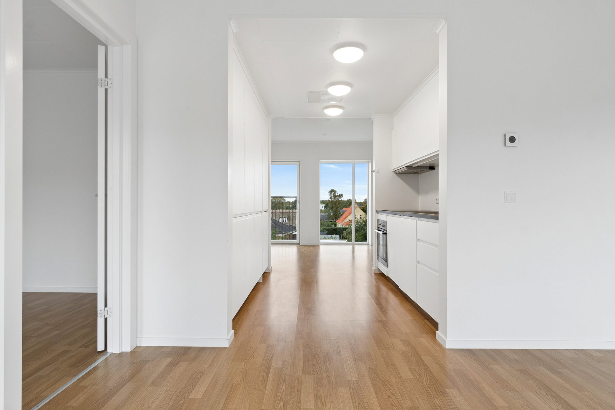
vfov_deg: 63.2
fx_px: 333
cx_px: 308
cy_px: 205
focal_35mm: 20
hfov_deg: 85.4
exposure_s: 1/30
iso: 200
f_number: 8
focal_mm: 13
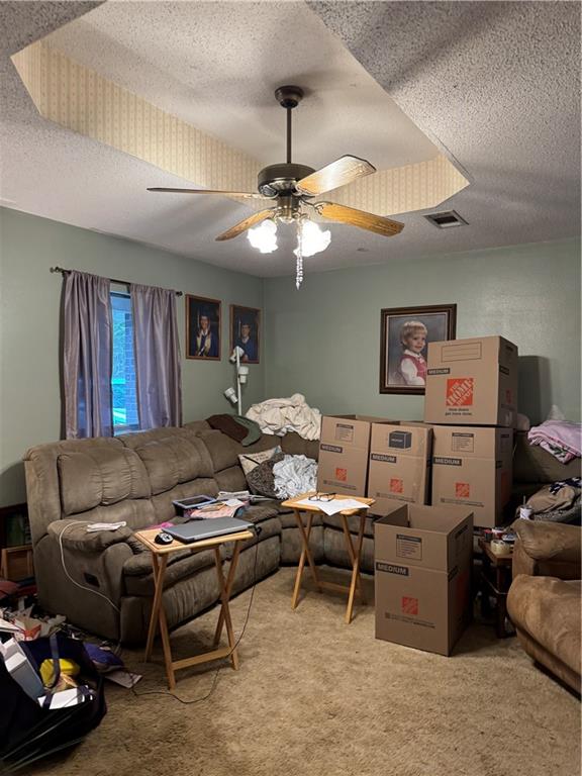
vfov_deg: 71.6
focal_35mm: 24
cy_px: 388
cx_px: 291
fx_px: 538
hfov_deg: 56.8
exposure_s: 1/60
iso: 250
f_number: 1.78
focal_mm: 6.76
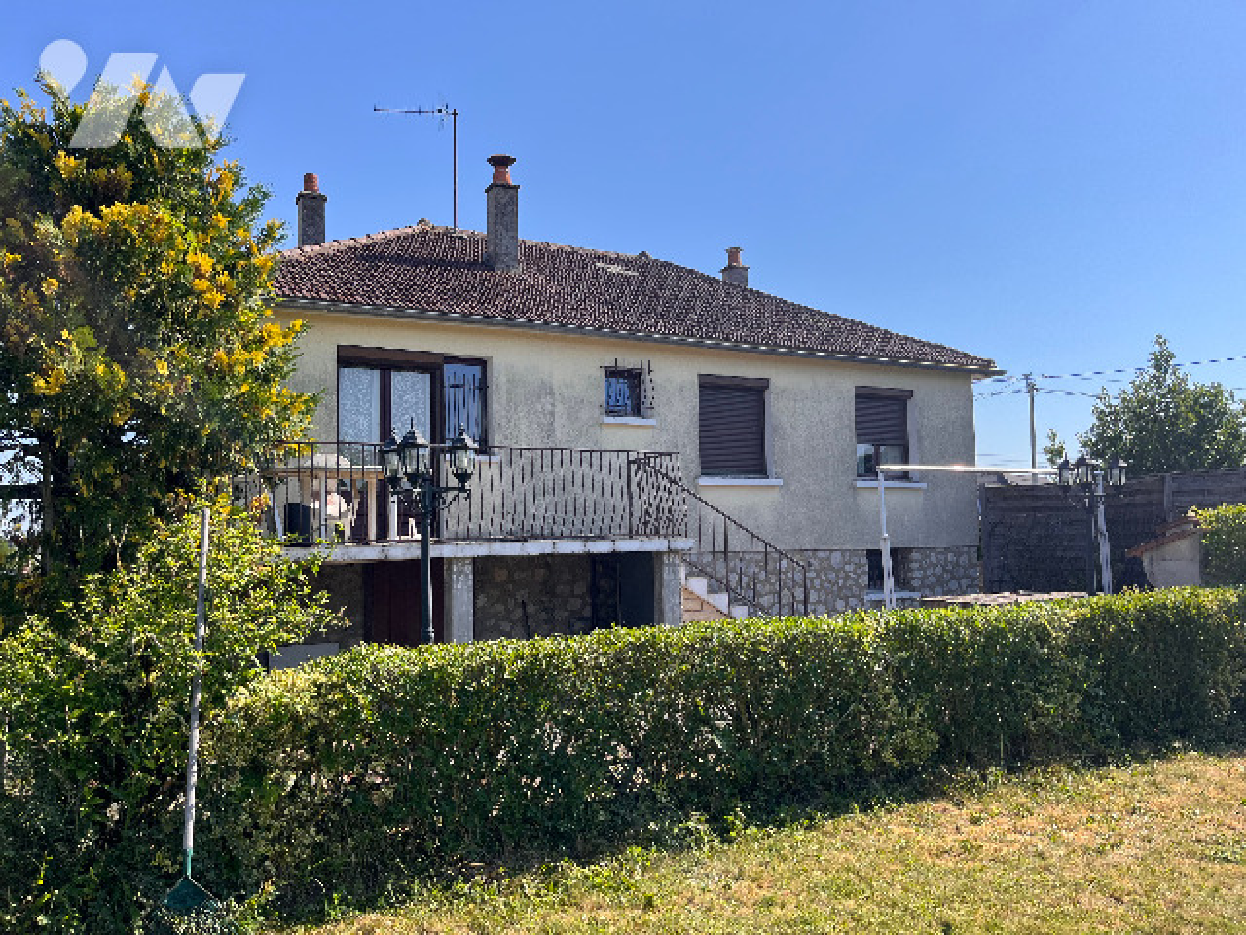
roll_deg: +0.9
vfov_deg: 53.1
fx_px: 936
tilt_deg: +3.6
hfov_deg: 67.3
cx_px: 623
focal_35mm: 26
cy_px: 468
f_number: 1.6
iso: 50
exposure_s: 1/3135
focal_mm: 5.1
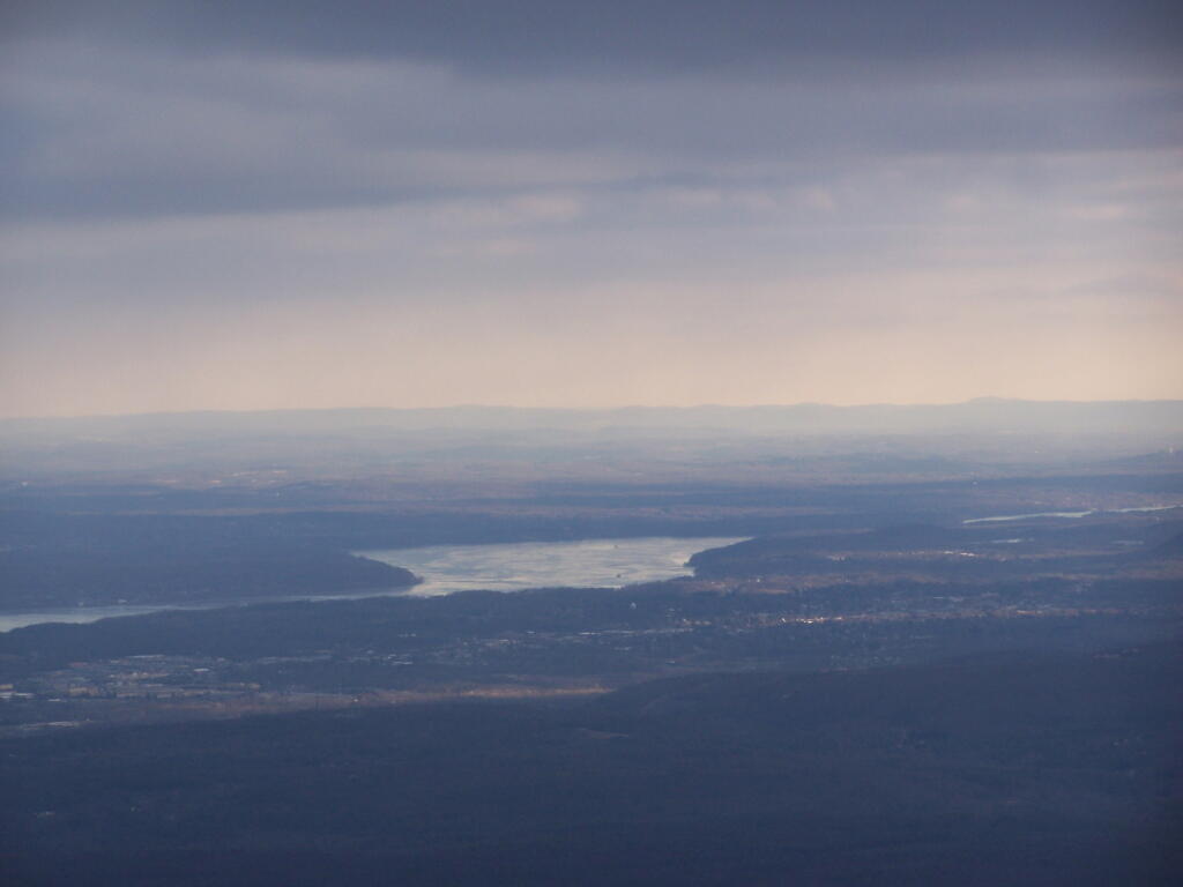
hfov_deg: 11.7
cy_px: 444
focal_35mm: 169
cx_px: 592
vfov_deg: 8.8
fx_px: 5776
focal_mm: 28
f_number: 3.2
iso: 80
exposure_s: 1/320
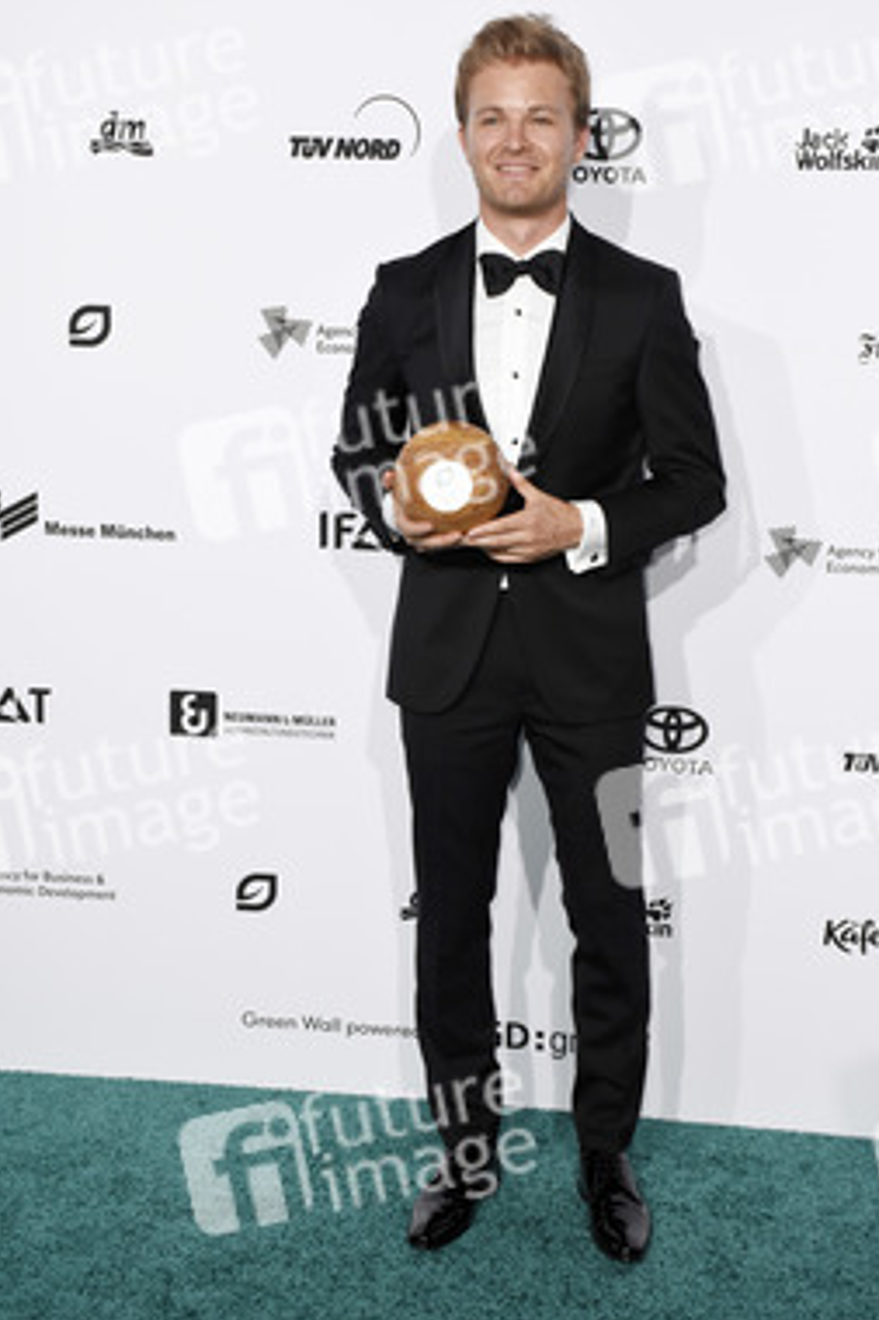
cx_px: 459
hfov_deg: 22.6
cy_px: 632
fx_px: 2199
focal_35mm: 60
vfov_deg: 33.4
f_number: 6.3
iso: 1000
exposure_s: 1/125
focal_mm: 38
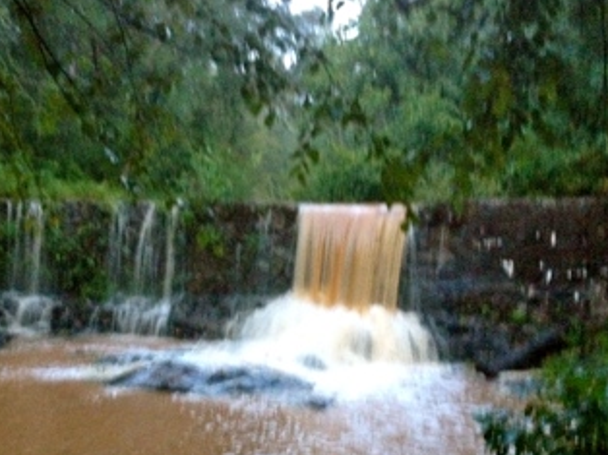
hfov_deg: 36.0
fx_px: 930
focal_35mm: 53
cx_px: 228
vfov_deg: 27.3
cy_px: 302
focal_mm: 4.28
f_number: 2.4
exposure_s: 1/15
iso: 640
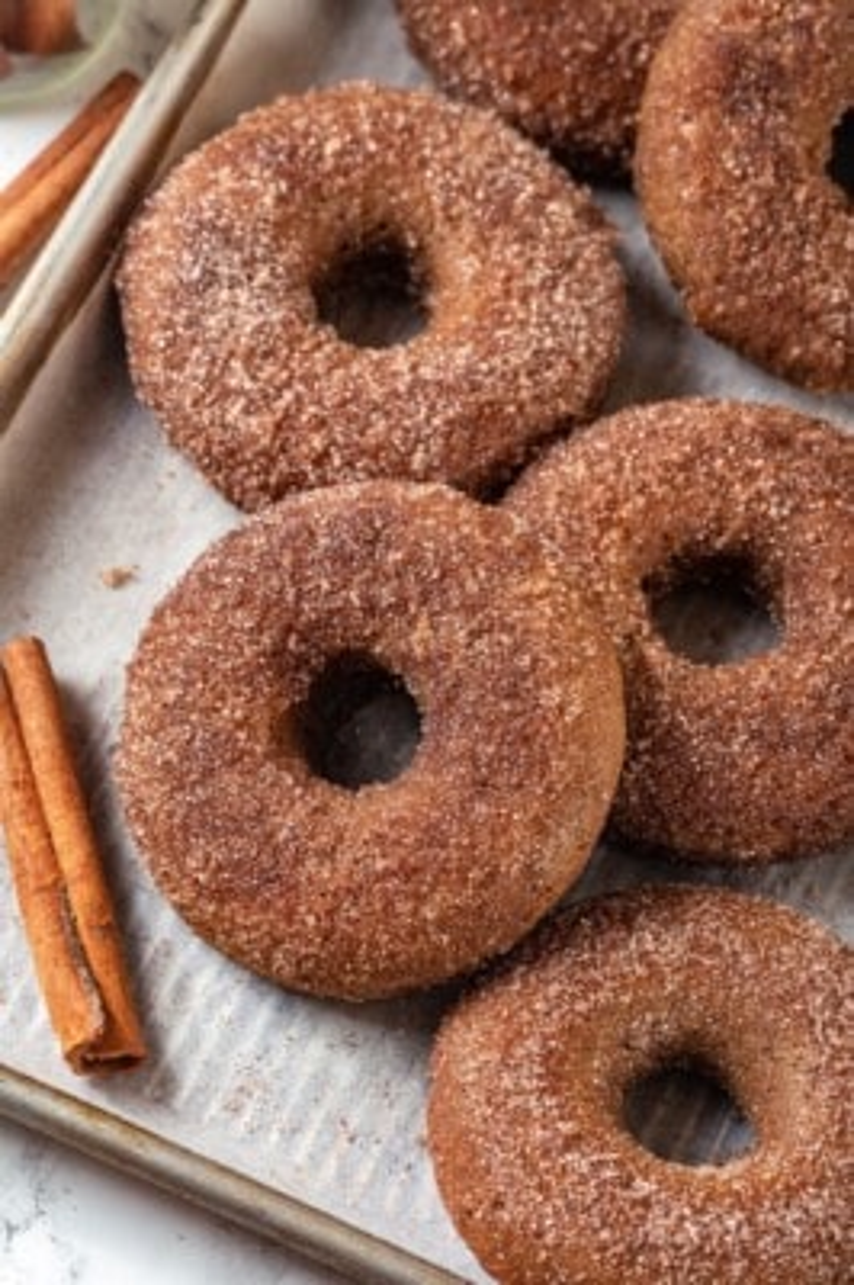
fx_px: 3742
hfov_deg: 13.0
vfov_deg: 19.5
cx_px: 427
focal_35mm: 105
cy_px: 642
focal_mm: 105
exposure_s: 1/160
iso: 100
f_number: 14
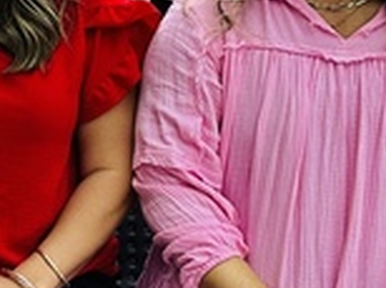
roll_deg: -0.4
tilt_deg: -8.7
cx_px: -316
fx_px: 1781
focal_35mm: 160
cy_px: -120
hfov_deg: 11.4
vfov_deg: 9.1
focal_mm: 6.86
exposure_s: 1/262
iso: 80
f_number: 1.78
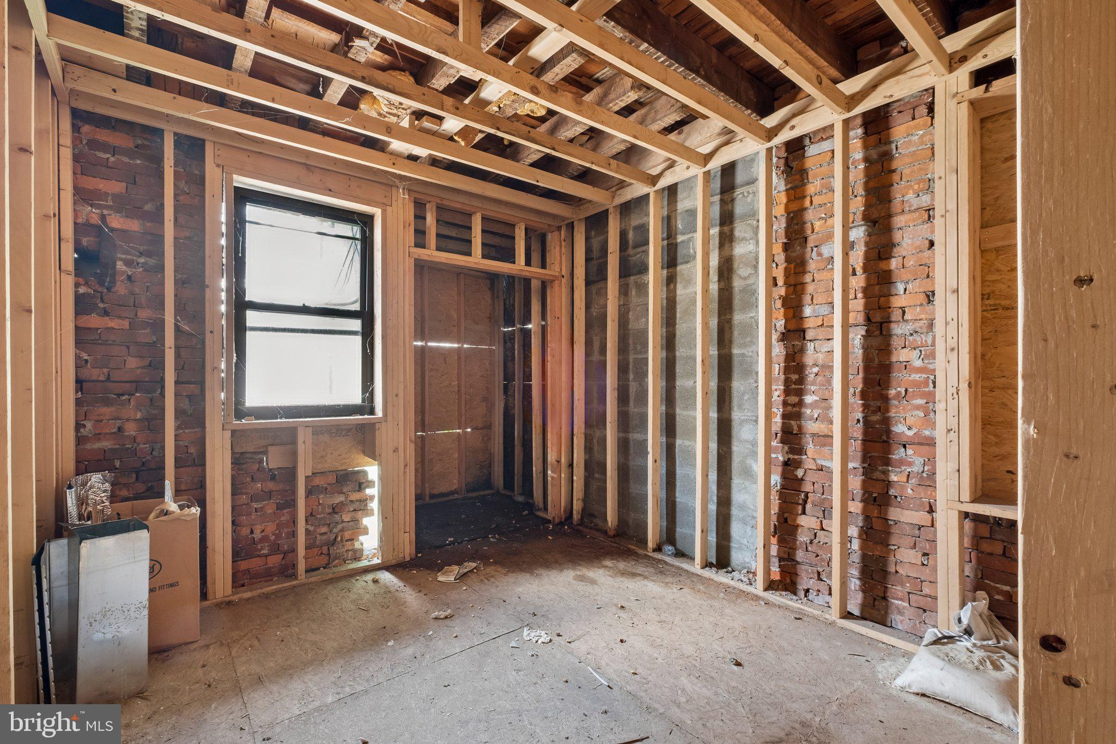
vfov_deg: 77.3
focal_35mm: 15
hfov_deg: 100.4
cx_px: 558
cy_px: 372
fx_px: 465
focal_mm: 10
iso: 250
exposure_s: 1.6
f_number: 8
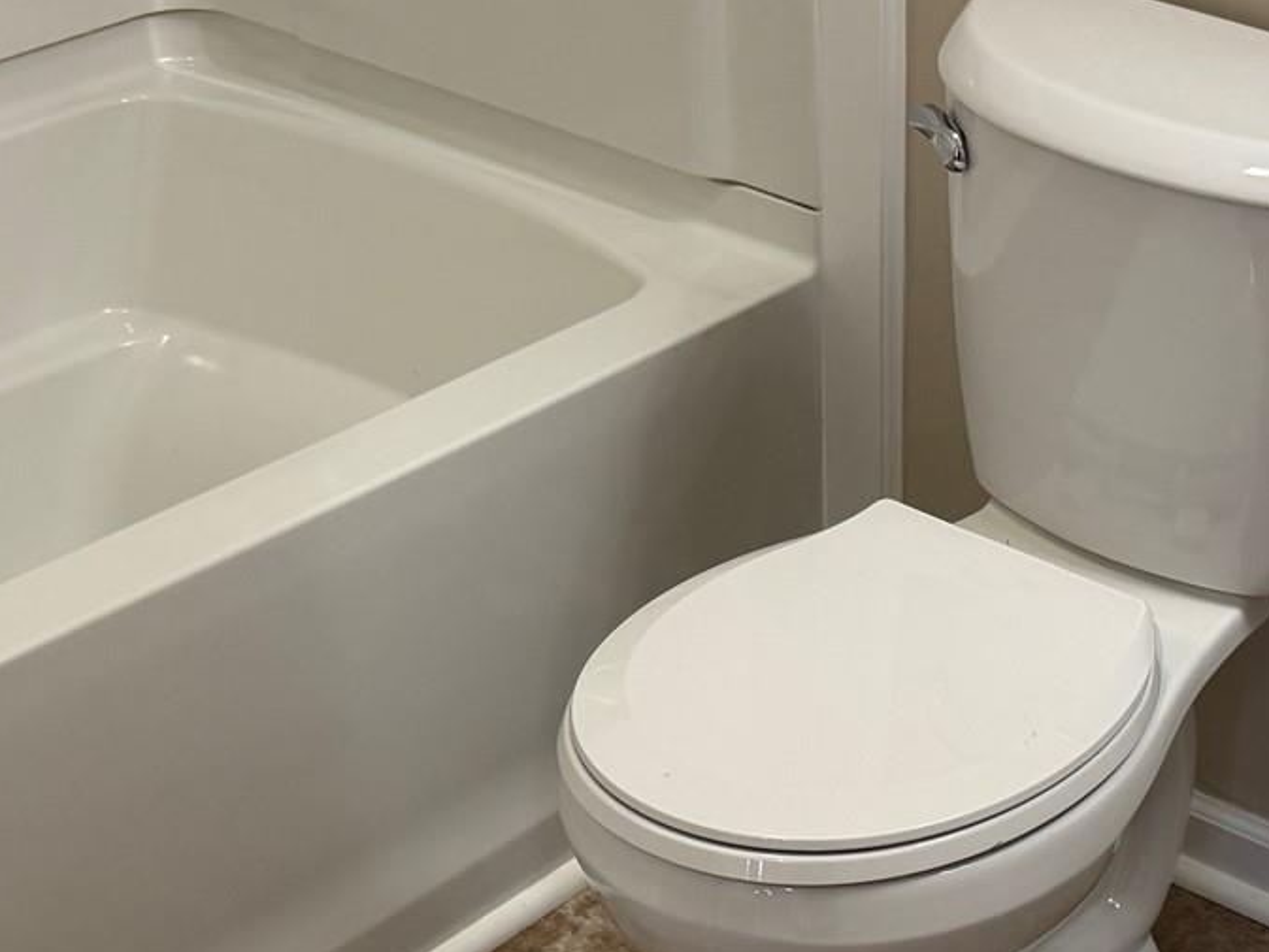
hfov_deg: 26.3
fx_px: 2677
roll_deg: -2.2
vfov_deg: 19.8
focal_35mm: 73
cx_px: 979
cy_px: 871
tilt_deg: -35.0
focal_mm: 6.76
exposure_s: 1/120
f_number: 1.78
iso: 160
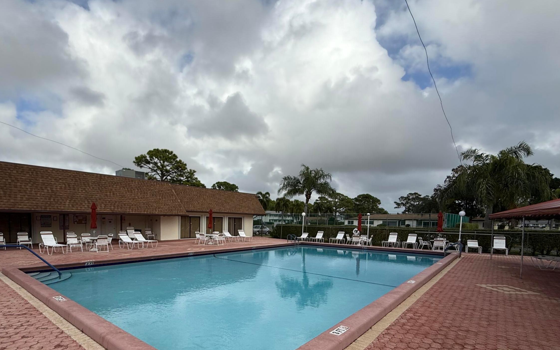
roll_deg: -1.0
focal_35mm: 19
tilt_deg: -2.4
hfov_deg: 87.0
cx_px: 228
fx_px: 290
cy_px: 237
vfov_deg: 60.6
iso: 50
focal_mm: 2.22
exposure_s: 1/2976
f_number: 2.2
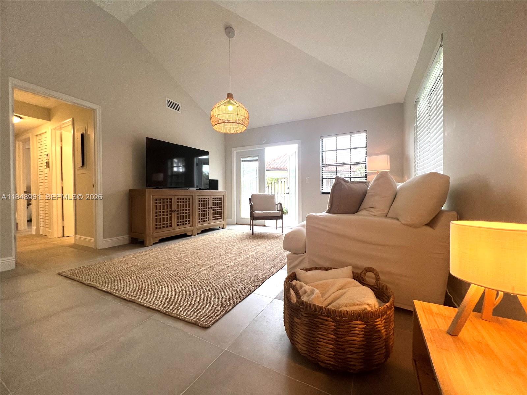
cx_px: 264
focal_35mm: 13
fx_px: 198
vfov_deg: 89.9
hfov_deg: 106.2
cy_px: 198
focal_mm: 1.57
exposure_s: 1/120
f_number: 1.8
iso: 80
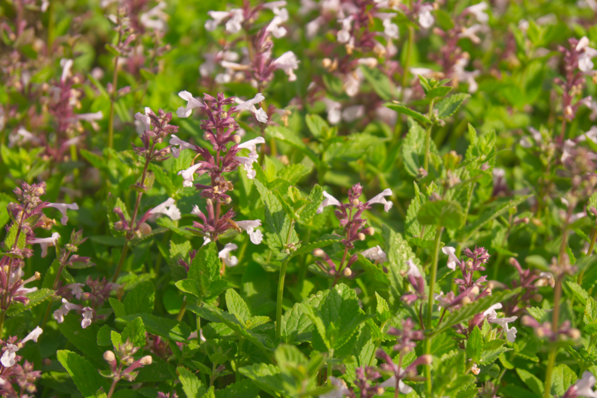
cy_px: 199
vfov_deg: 16.6
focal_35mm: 82
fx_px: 1368
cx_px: 298
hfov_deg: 24.6
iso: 100
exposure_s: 1/320
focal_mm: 55
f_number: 6.3
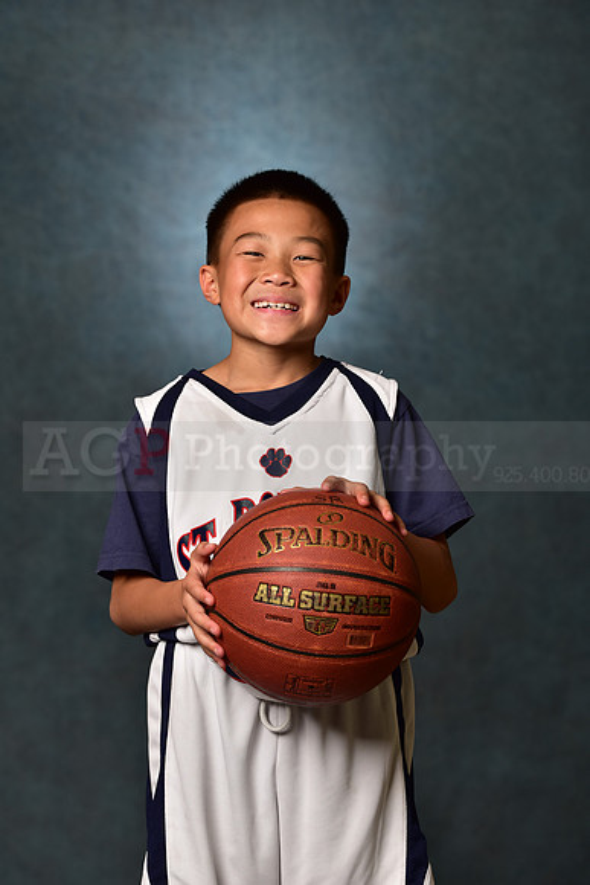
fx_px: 2997
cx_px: 295
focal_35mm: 122
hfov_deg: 11.2
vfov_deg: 16.8
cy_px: 442
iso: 250
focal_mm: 122
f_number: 4.5
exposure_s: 1/200
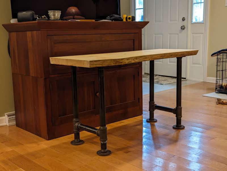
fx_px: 315
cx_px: 114
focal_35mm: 48
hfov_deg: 39.6
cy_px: 86
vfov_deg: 30.3
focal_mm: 6.81
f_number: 1.85
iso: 140
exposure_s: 1/29.4
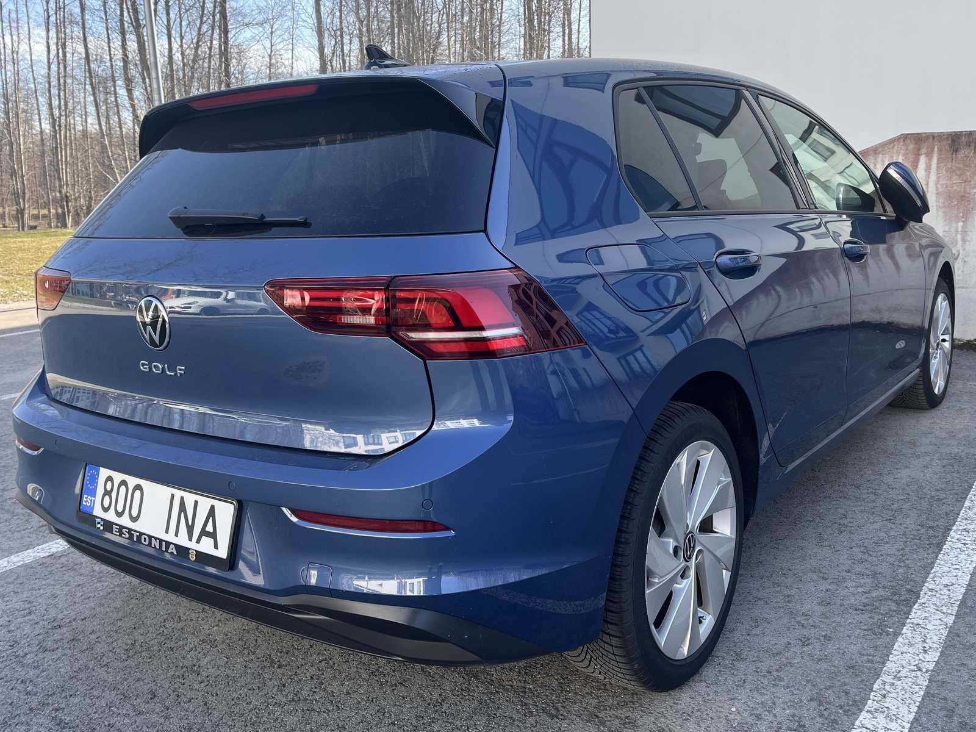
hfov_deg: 67.3
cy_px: 366
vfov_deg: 53.1
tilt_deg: -9.2
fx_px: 733
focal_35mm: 26
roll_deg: +0.8
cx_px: 488
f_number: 1.6
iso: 50
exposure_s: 1/522
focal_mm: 5.1
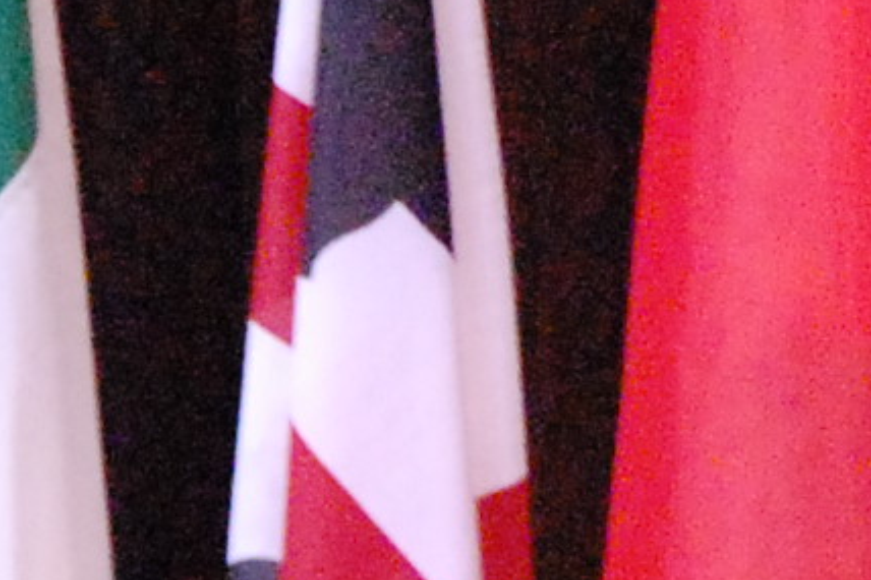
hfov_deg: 2.7
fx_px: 18331
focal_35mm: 758
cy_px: 771
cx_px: -1079
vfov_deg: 1.8
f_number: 4.2
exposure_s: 1/15
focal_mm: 72
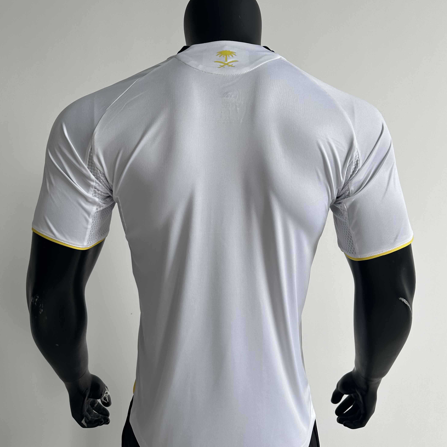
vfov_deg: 55.4
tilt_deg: -5.8
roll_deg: -1.5
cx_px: 225
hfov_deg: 55.6
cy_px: 191
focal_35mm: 29
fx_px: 424
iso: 80
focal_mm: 6.86
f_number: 1.78
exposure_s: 1/482
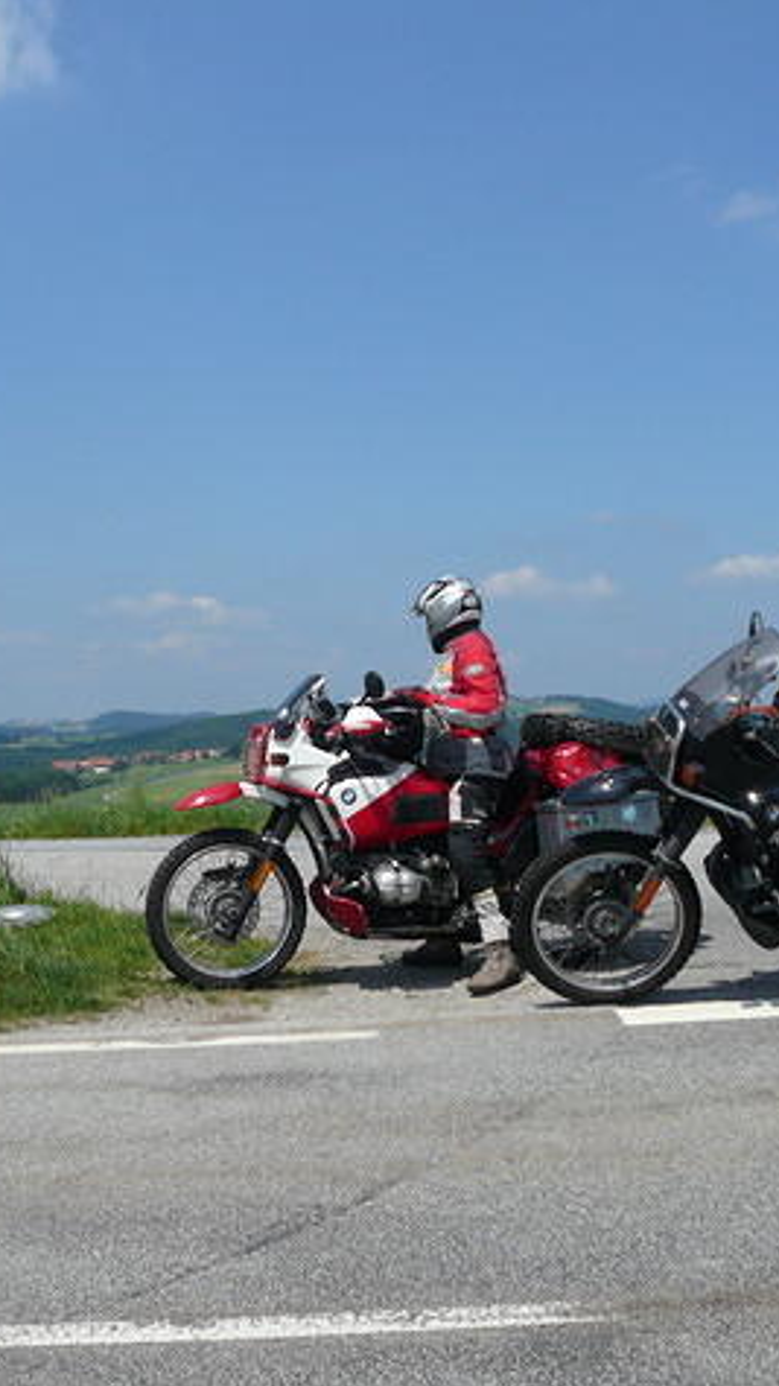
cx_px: 286
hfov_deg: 25.3
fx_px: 1727
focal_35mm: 47
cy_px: 694
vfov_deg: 43.7
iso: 100
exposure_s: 1/320
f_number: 9
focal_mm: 5.2
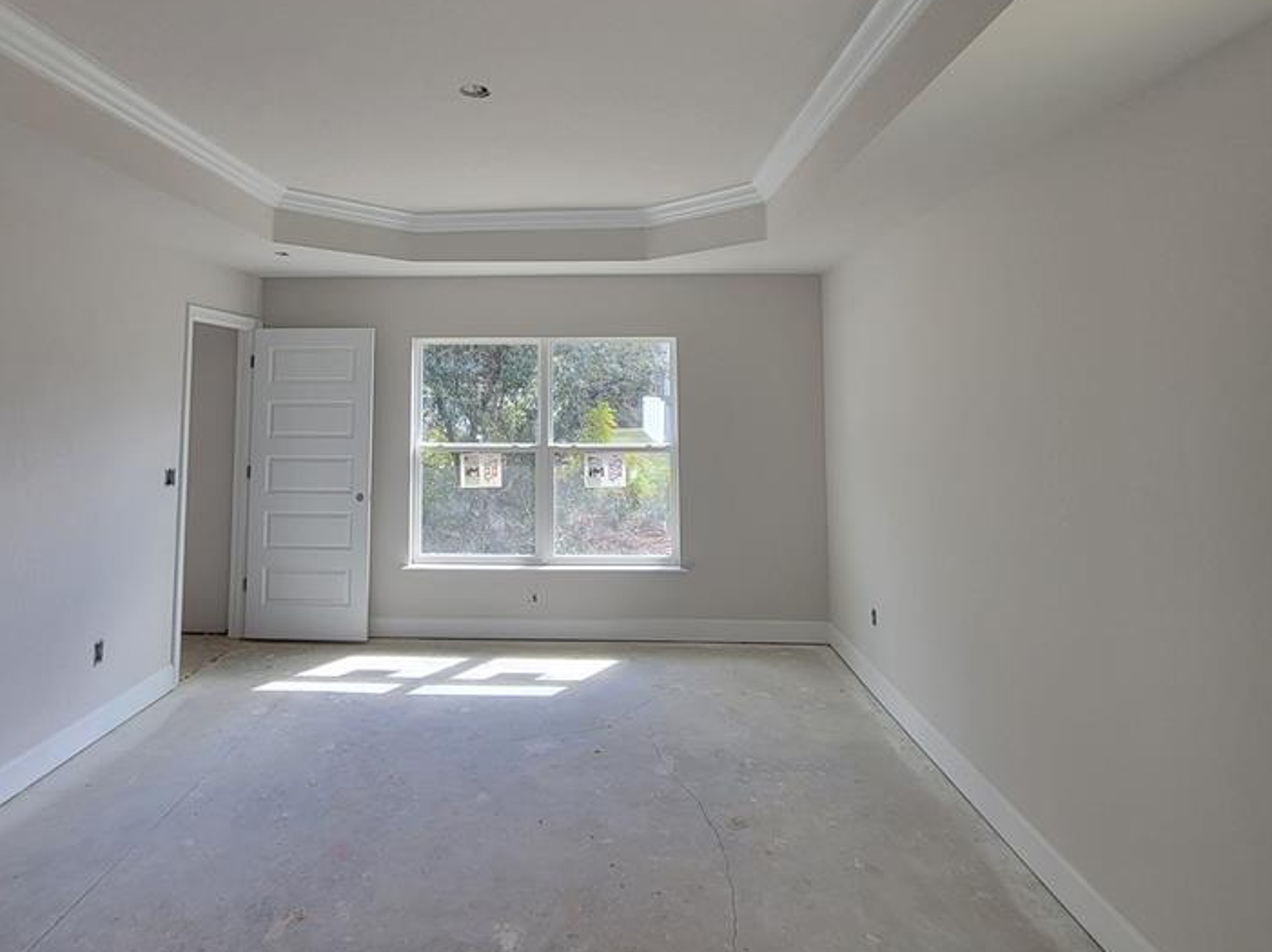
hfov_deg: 84.5
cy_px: 323
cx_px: 579
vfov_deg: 66.9
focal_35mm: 19
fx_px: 698
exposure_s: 1/120
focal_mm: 2.2
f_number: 2.2
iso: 100
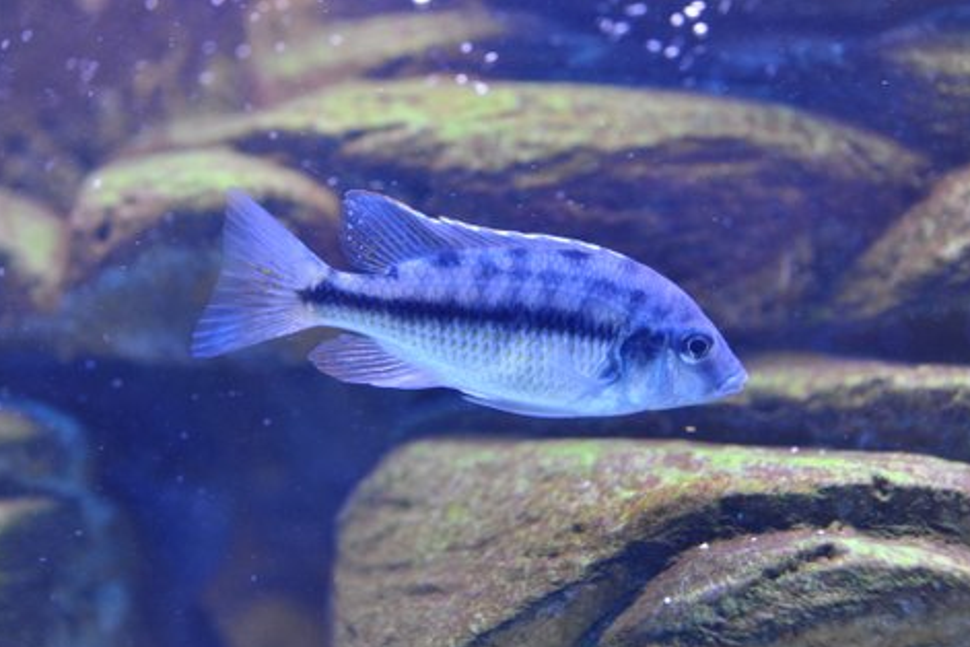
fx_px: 1374
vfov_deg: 26.5
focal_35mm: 51
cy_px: 328
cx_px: 482
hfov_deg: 38.9
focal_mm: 50
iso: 1600
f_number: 4.5
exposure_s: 1/100
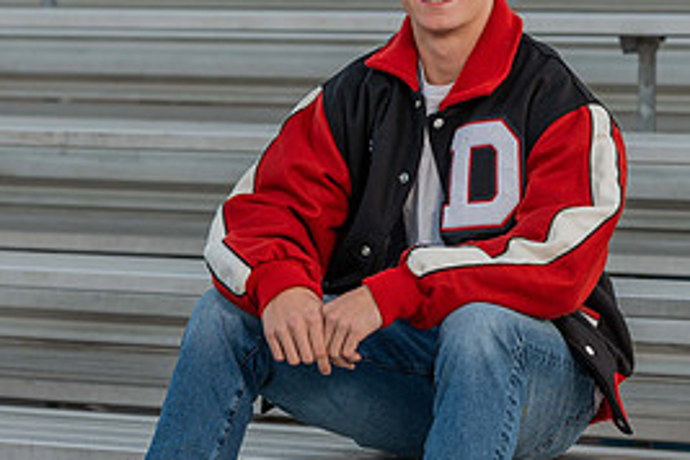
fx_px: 3680
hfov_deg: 10.7
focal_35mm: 192
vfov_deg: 7.2
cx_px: 434
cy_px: 180
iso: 50
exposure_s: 1/100
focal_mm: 85
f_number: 3.2
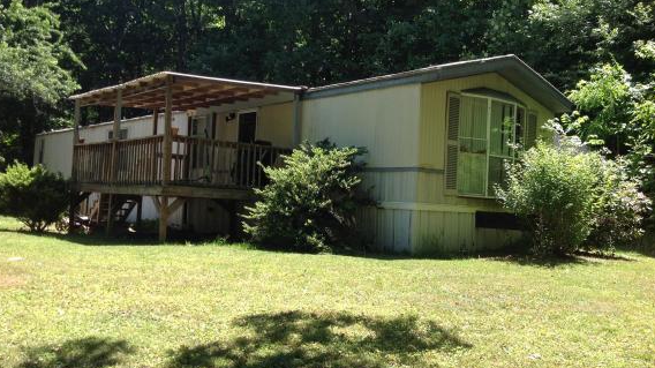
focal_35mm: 39
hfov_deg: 51.6
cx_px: 323
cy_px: 174
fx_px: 677
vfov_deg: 30.4
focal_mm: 4.28
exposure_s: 1/458
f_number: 2.4
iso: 50
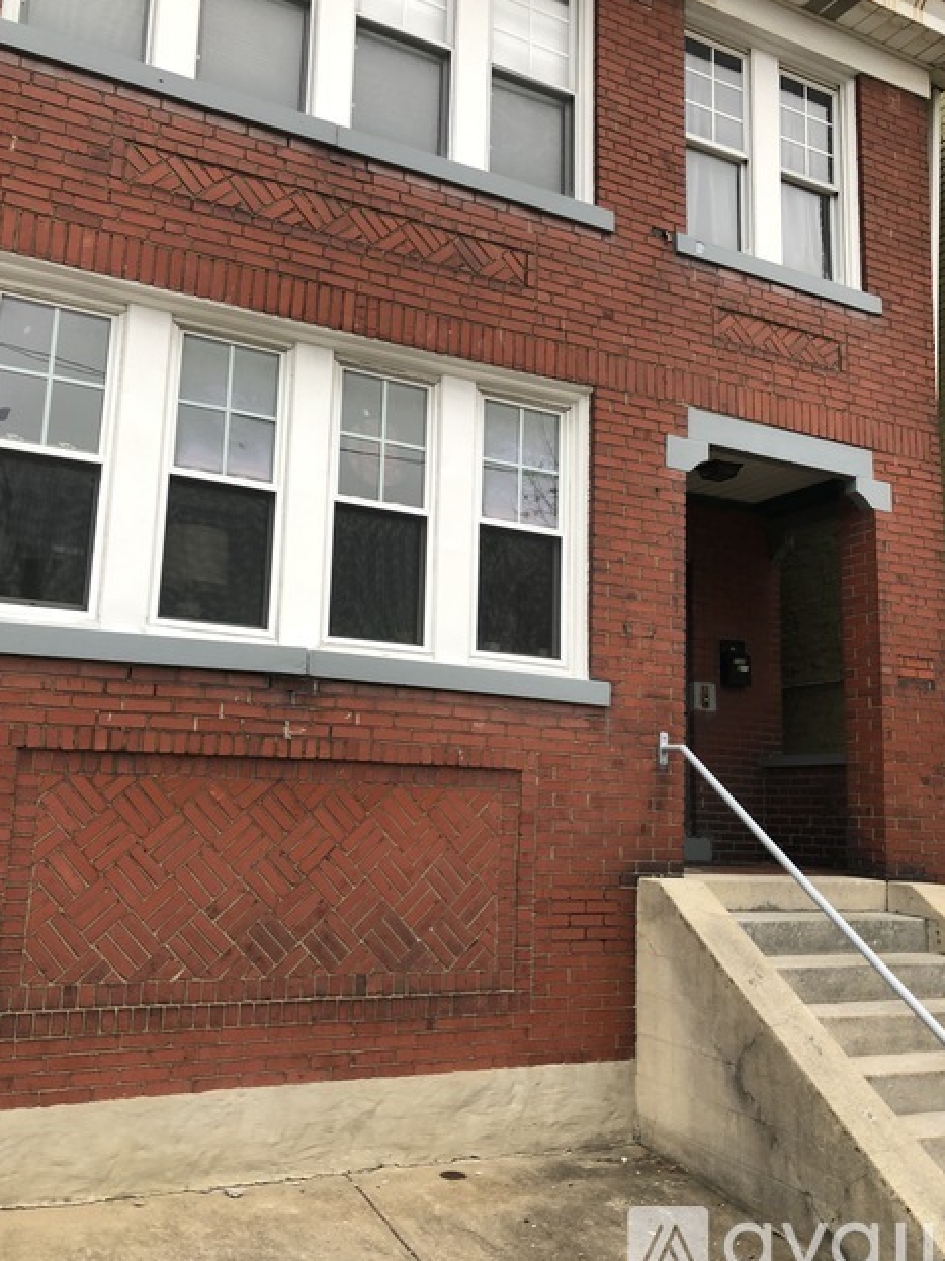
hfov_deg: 46.8
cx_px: 449
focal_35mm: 30
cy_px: 612
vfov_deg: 60.0
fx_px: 1092
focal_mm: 4
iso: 25
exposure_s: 1/40
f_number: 1.8
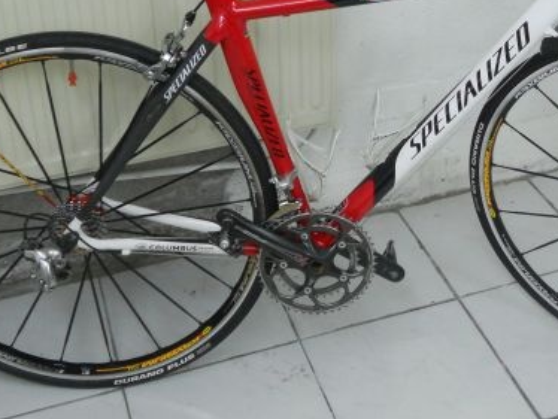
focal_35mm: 65
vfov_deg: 22.3
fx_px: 1048
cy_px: 88
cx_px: 363
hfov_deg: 29.6
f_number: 3.9
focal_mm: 6.9
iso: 320
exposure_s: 1/30
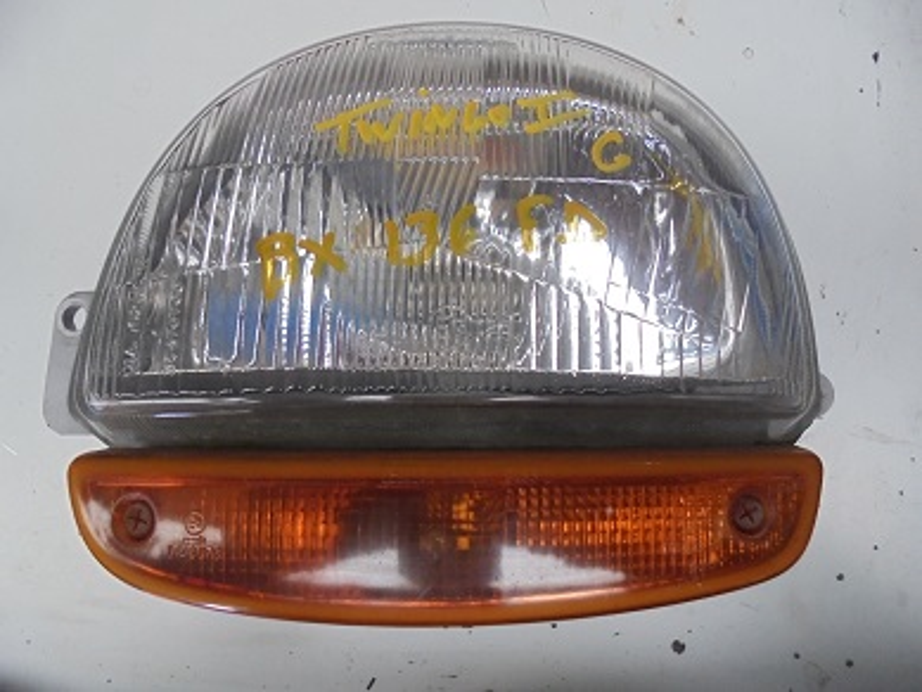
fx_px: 693
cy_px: 346
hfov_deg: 67.3
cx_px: 461
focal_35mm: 26
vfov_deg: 53.1
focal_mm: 4.6
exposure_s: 1/15
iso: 400
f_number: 3.5
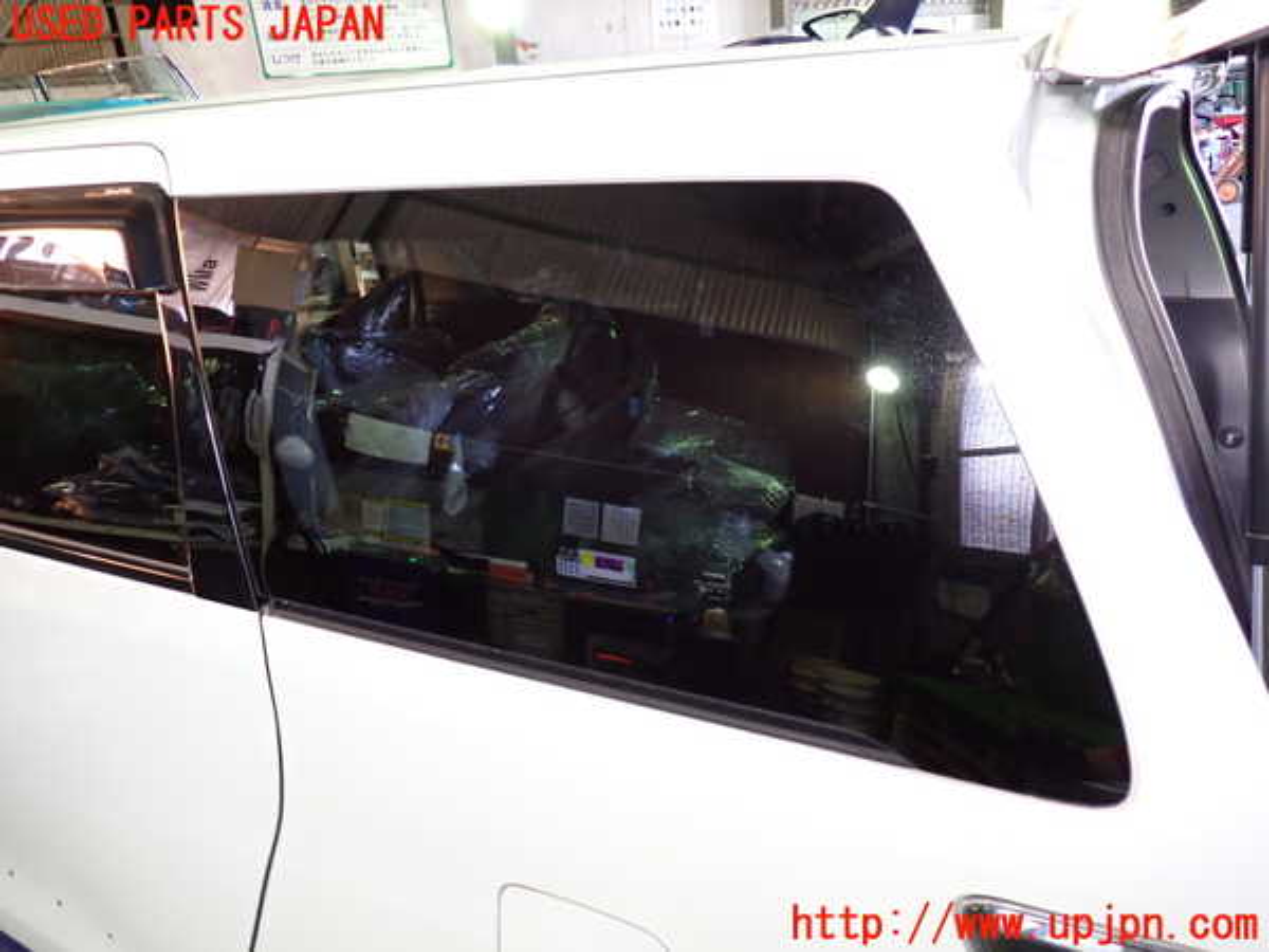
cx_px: 634
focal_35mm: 25
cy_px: 476
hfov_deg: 69.4
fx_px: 916
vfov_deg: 54.9
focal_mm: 4.5
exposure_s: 1/30
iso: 500
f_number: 2
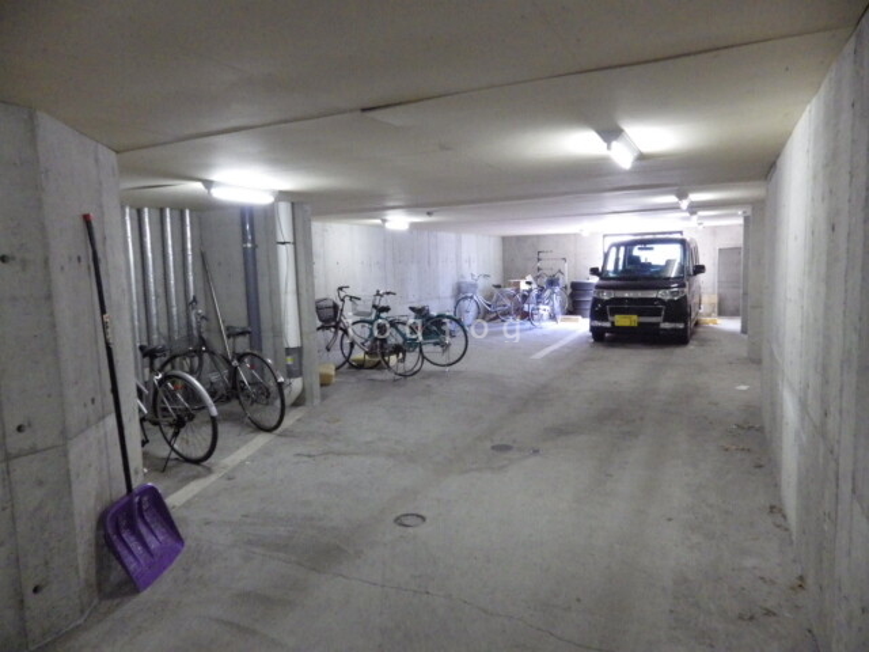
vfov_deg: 61.1
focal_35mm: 22
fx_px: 552
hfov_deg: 76.4
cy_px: 326
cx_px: 434
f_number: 3.1
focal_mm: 4
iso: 800
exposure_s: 1/25
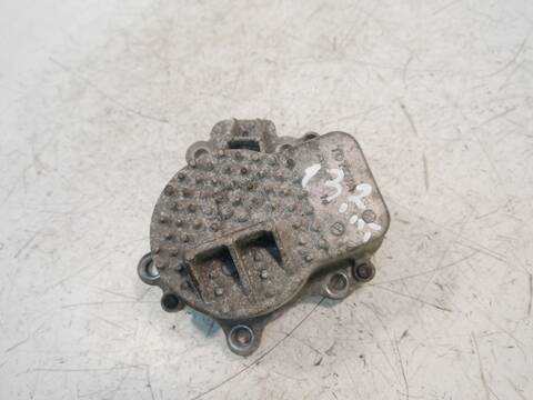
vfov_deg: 46.8
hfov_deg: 60.0
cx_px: 266
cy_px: 200
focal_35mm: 30
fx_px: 462
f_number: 3.5
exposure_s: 1/125
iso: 800
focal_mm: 15
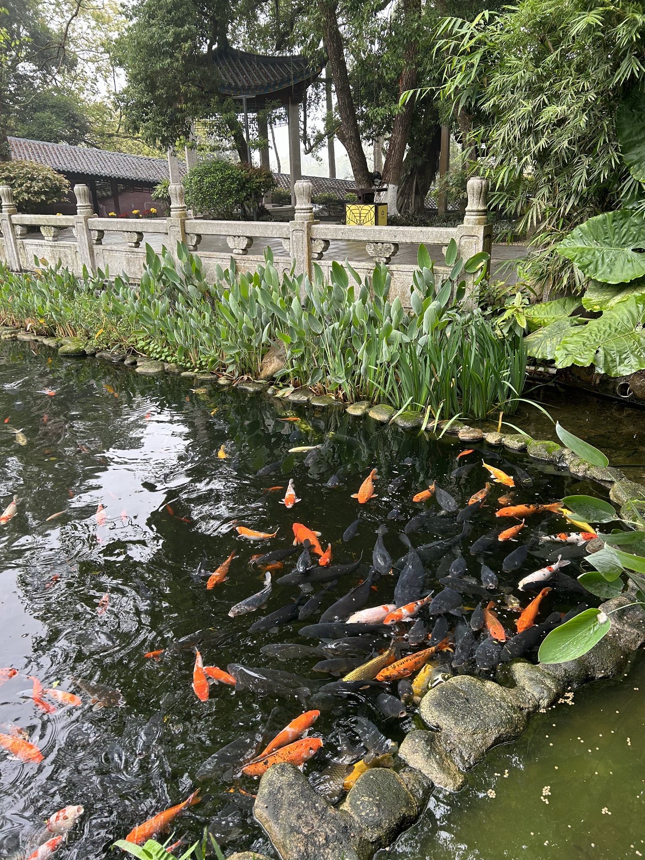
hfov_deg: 53.1
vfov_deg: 67.3
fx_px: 646
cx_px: 322
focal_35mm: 26
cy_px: 430
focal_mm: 5.7
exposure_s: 1/121
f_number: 1.5
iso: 64
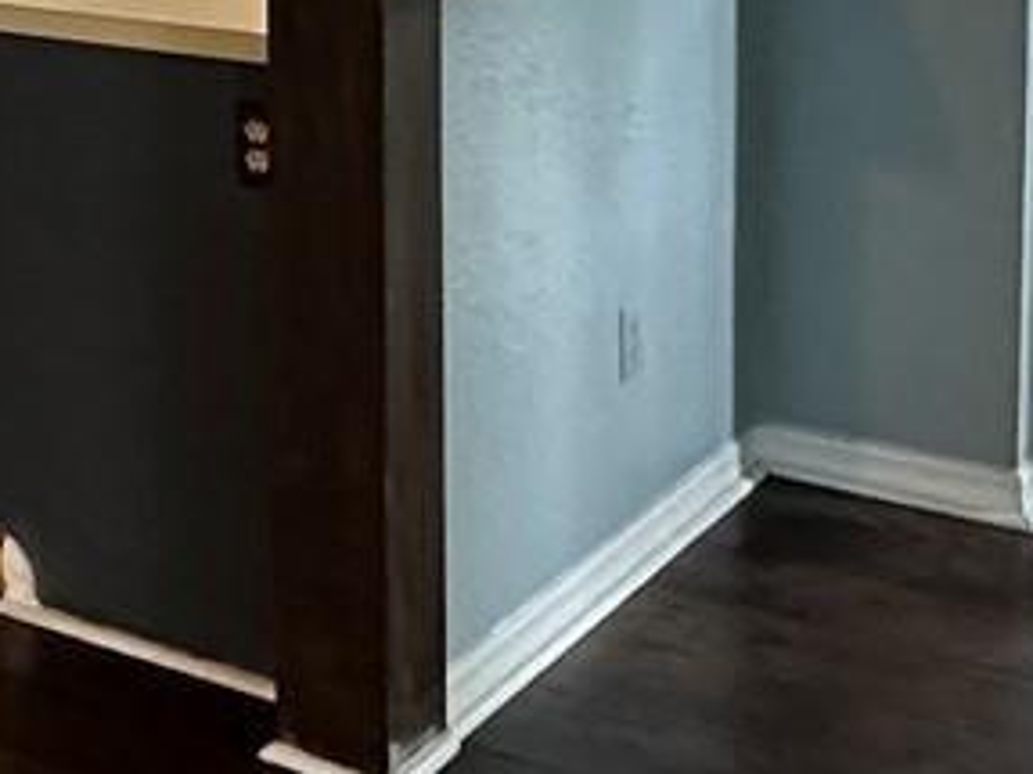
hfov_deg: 23.9
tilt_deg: -5.1
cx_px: -14
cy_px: -173
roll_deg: +1.7
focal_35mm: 78
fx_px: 2327
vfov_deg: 17.9
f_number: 2.2
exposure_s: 1/60
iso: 640
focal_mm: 2.22
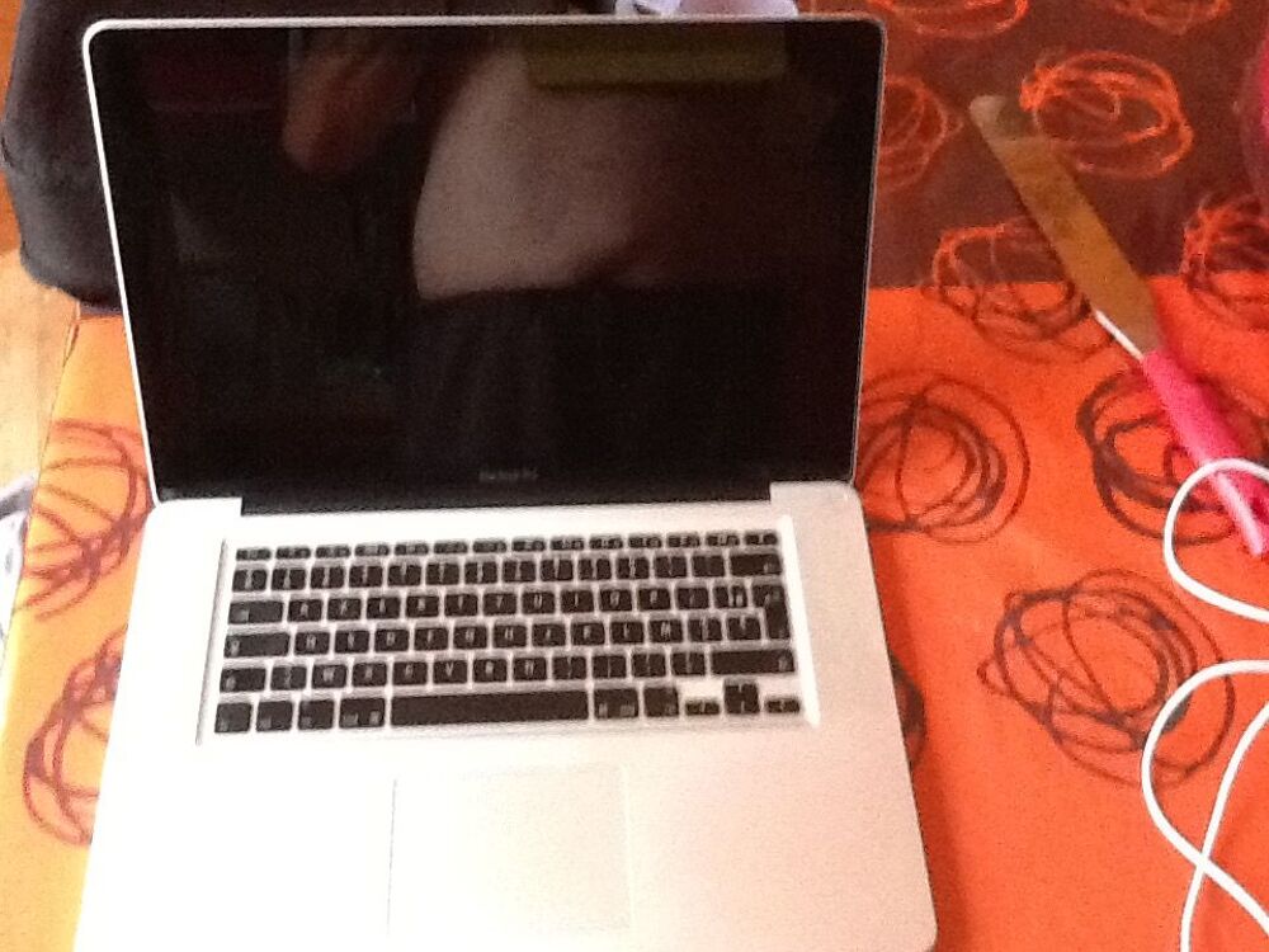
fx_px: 1613
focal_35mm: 44
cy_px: 476
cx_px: 634
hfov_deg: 42.9
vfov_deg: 32.9
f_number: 2.4
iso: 500
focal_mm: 2.03
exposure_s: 1/15
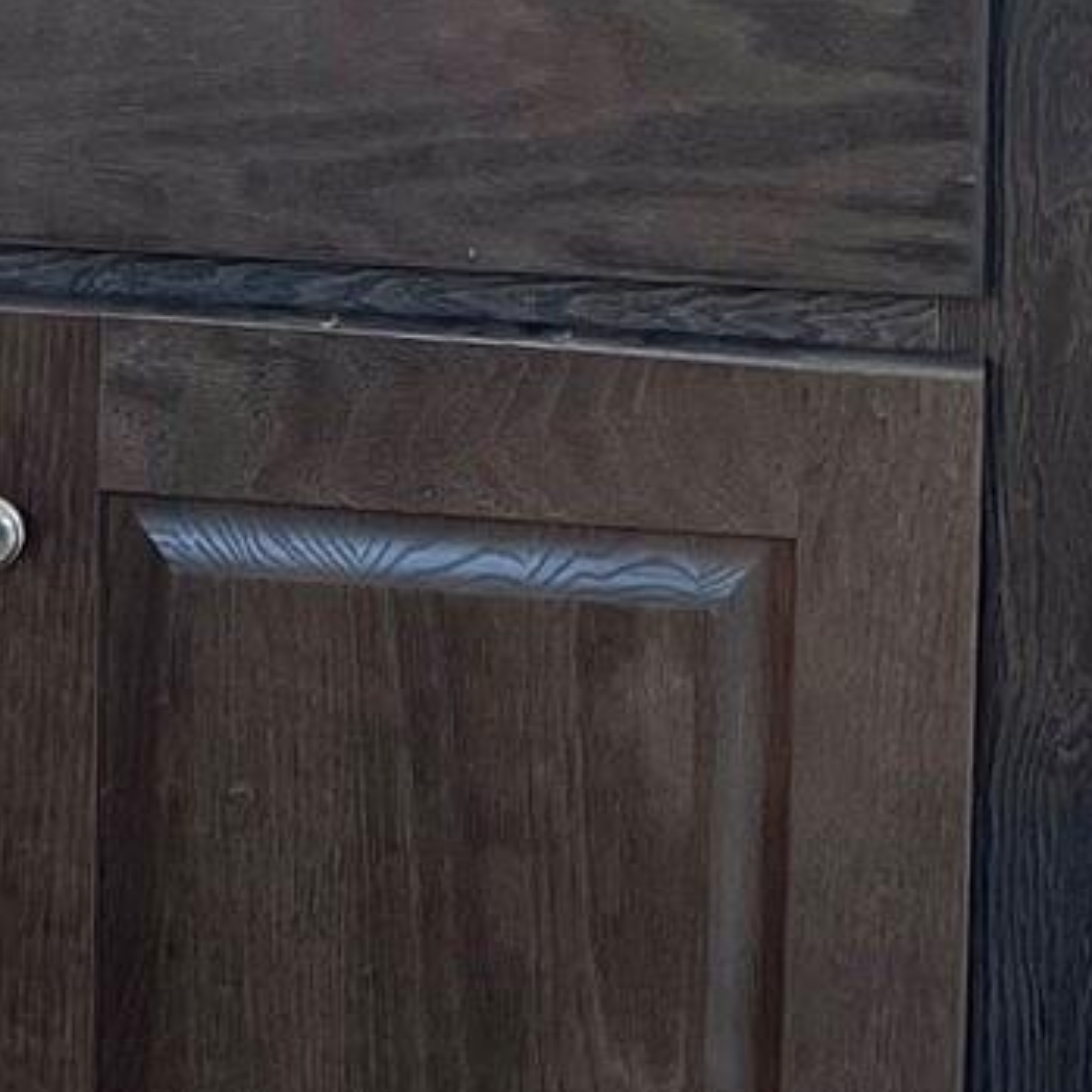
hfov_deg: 12.8
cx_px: 94
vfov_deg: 12.0
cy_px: -814
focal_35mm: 135
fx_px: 4818
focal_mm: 5.7
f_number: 1.5
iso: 40
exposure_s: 1/170
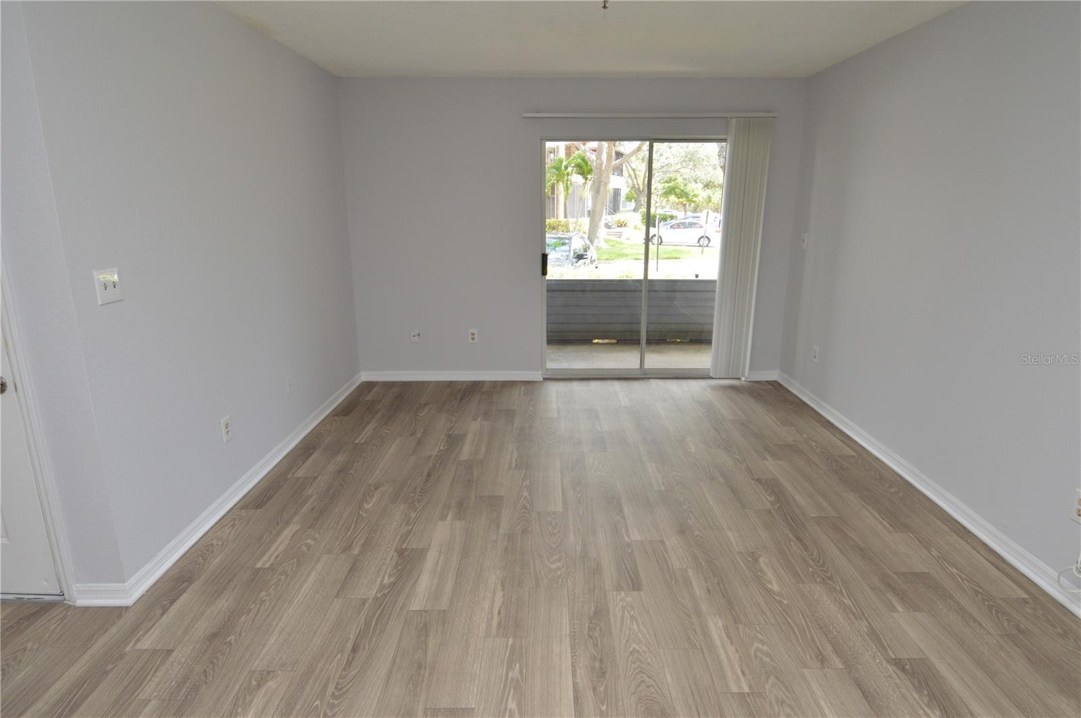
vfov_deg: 67.3
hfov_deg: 90.1
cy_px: 359
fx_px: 540
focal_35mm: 18
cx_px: 540
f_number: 5
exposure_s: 1/100
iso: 400
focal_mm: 12
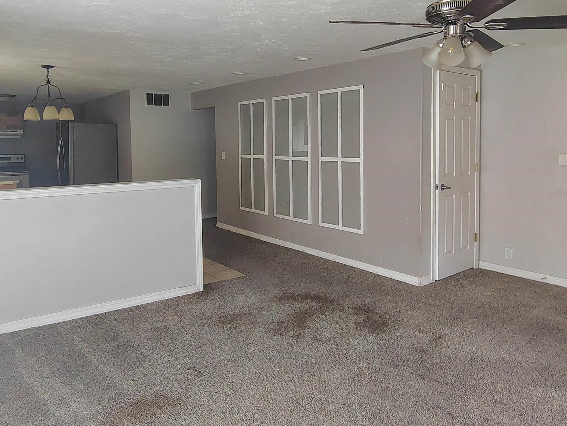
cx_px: 288
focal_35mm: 28
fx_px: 459
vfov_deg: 49.3
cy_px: 162
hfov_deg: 63.4
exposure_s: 1/40
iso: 346
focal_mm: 2.13
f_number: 2.2
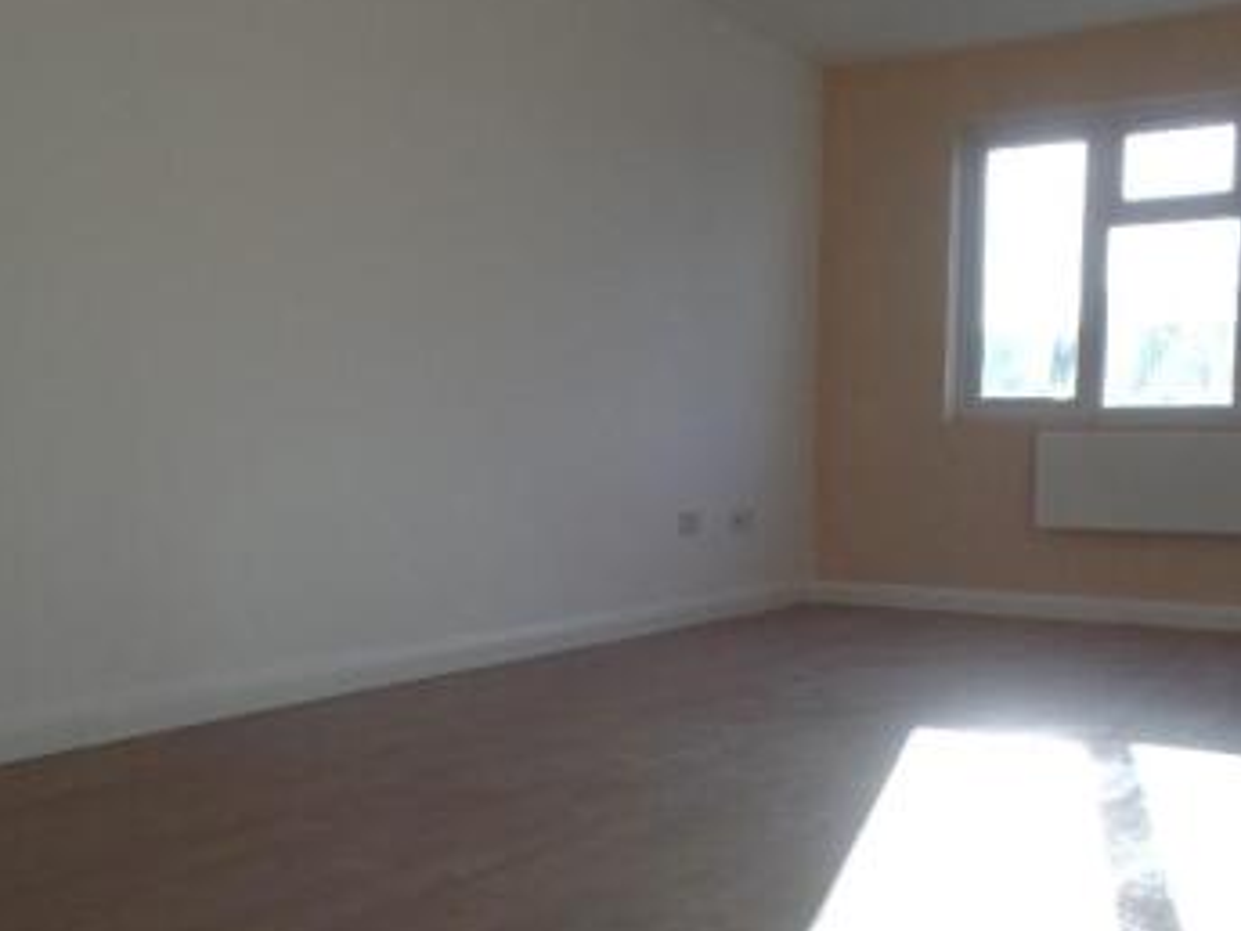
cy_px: 590
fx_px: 1398
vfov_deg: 36.6
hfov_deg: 47.8
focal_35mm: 39
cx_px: 575
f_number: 3.5
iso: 80
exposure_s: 1/180
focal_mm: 4.1
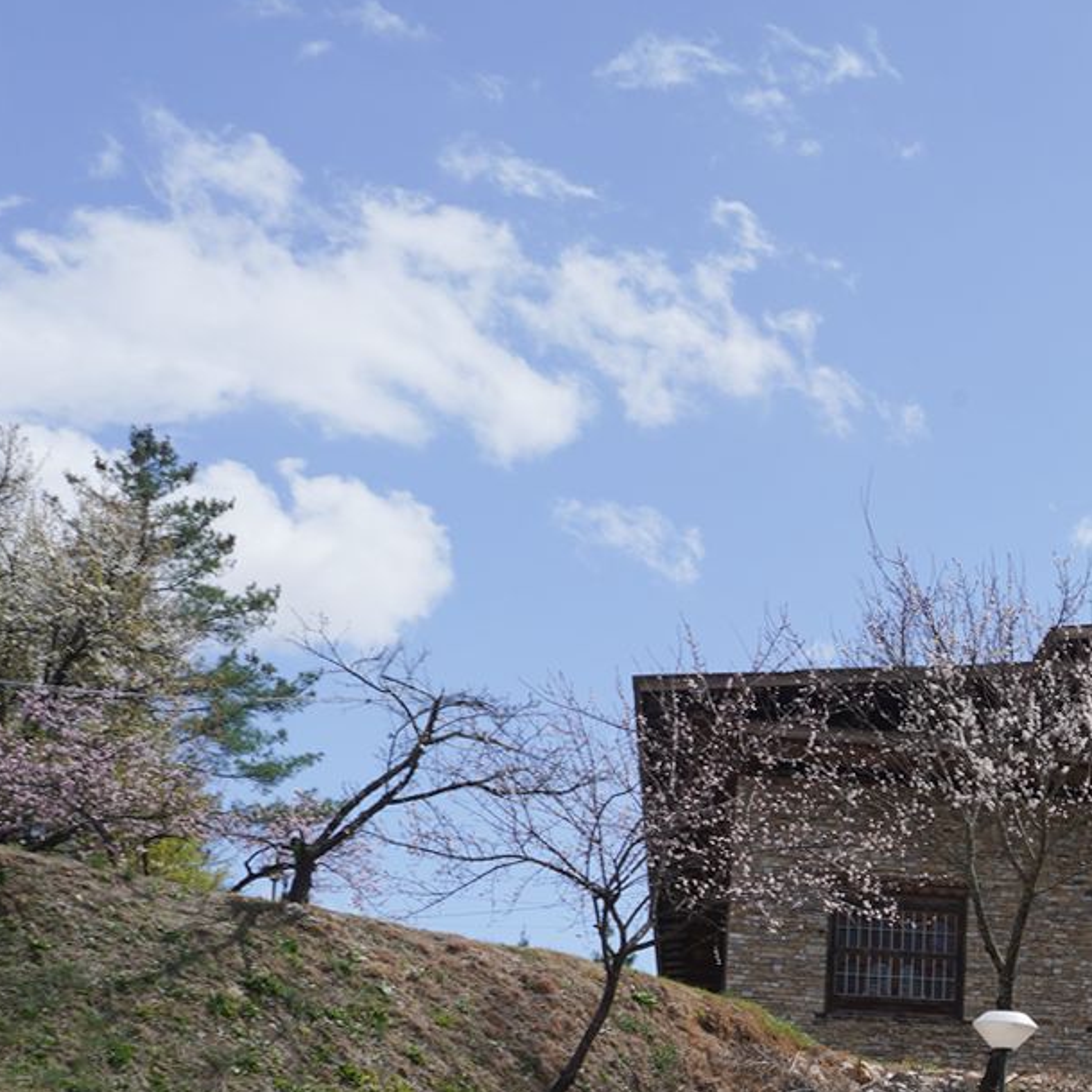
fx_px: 2391
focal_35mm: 67
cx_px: 1781
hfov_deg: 20.6
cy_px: 1094
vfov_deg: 24.5
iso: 100
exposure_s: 1/100
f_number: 18
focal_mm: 24
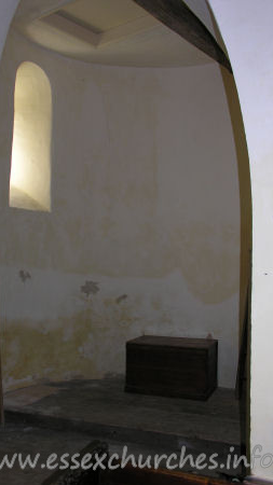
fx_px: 502
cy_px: 239
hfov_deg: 30.3
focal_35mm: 39
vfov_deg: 51.6
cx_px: 106
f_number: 2.8
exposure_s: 1/60.1
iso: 50
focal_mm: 8.9
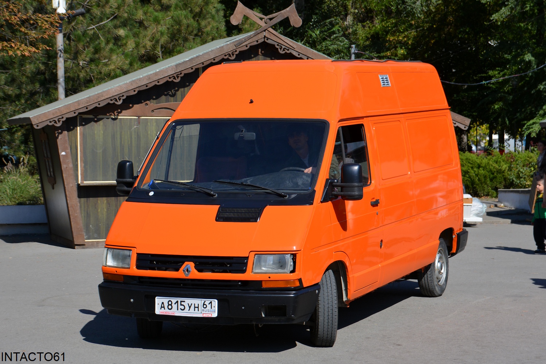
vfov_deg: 17.5
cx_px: 273
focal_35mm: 78
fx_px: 1183
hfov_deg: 26.0
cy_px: 182
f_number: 6.3
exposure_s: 1/1600
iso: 400
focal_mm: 52
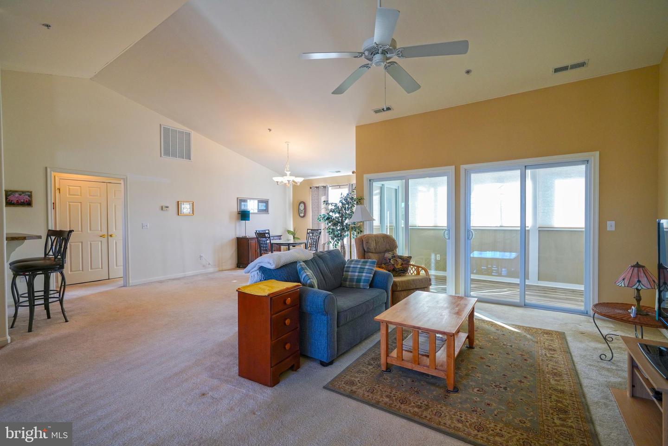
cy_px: 223
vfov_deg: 73.7
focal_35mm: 16
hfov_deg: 96.7
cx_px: 334
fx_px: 297
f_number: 4
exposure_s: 1/160
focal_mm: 16
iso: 640
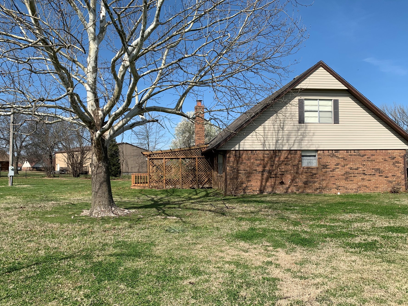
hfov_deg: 63.4
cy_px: 155
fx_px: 330
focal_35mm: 28
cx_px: 210
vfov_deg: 49.7
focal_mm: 4.25
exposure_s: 1/2421
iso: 25
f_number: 1.8
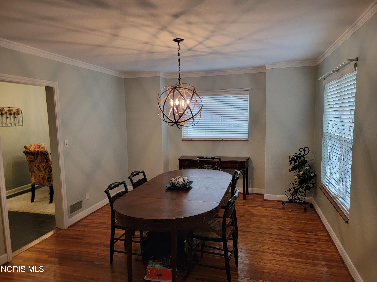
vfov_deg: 56.8
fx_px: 261
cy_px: 141
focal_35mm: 24
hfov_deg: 71.6
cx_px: 188
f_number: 1.8
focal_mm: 6.7
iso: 250
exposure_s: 1/60
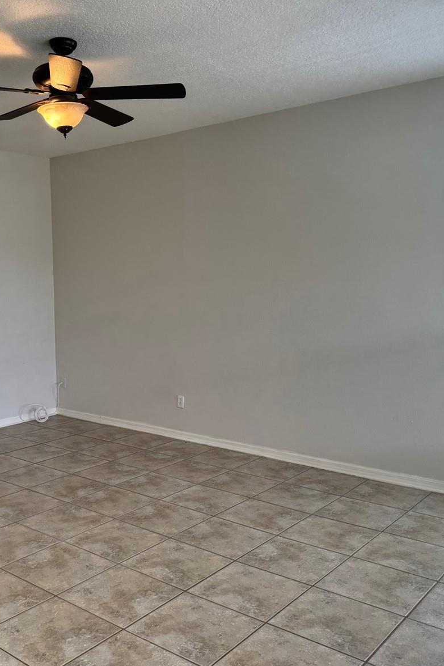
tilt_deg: -6.7
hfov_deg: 38.2
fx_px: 629
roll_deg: +0.3
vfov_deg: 55.8
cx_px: 128
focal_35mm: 34
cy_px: 338
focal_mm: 6.76
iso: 125
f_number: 1.78
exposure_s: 1/120
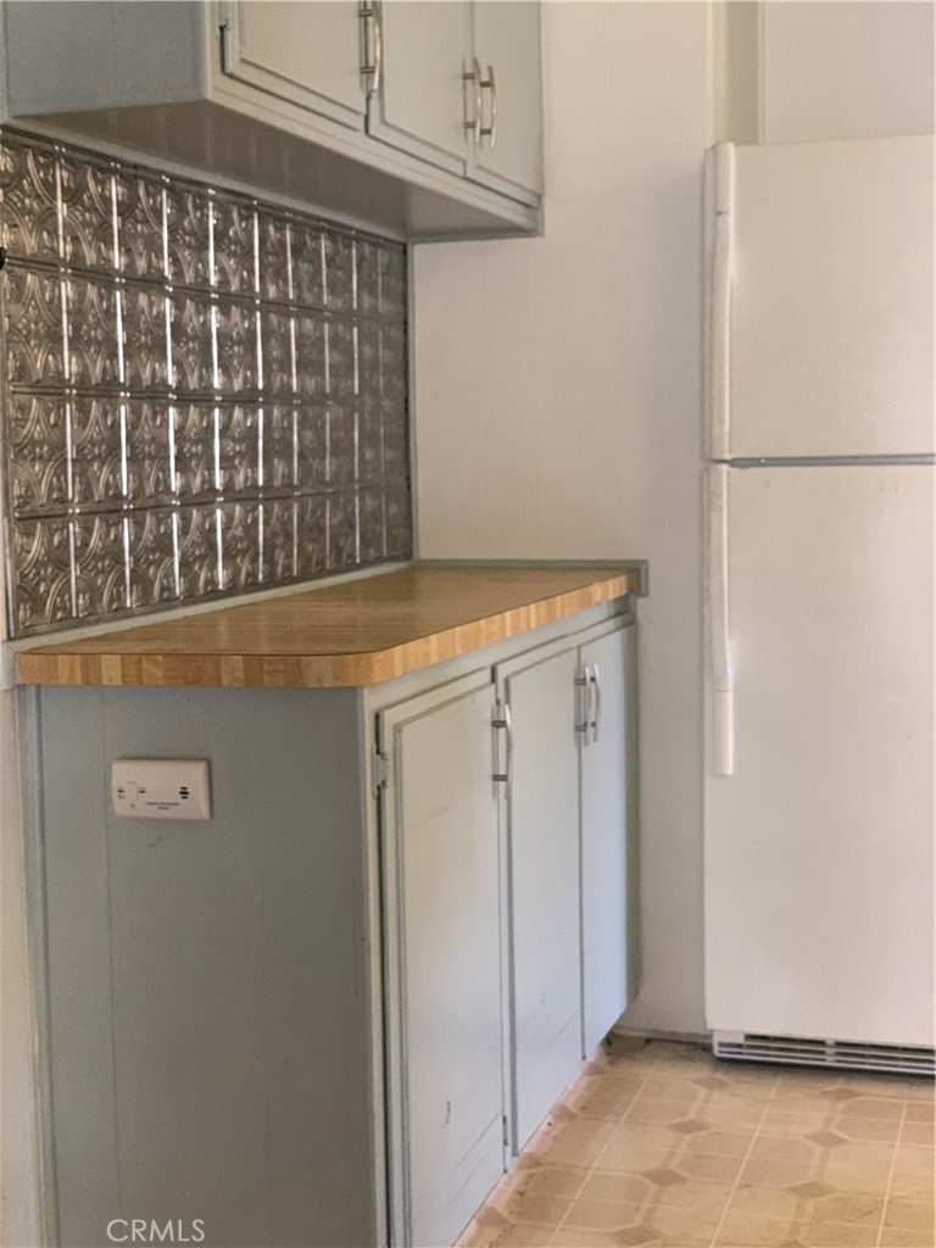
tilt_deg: -5.5
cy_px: 624
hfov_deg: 28.0
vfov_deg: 36.8
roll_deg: +0.5
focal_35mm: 52
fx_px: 1875
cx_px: 468
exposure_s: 1/60
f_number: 2.4
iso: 250
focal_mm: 6
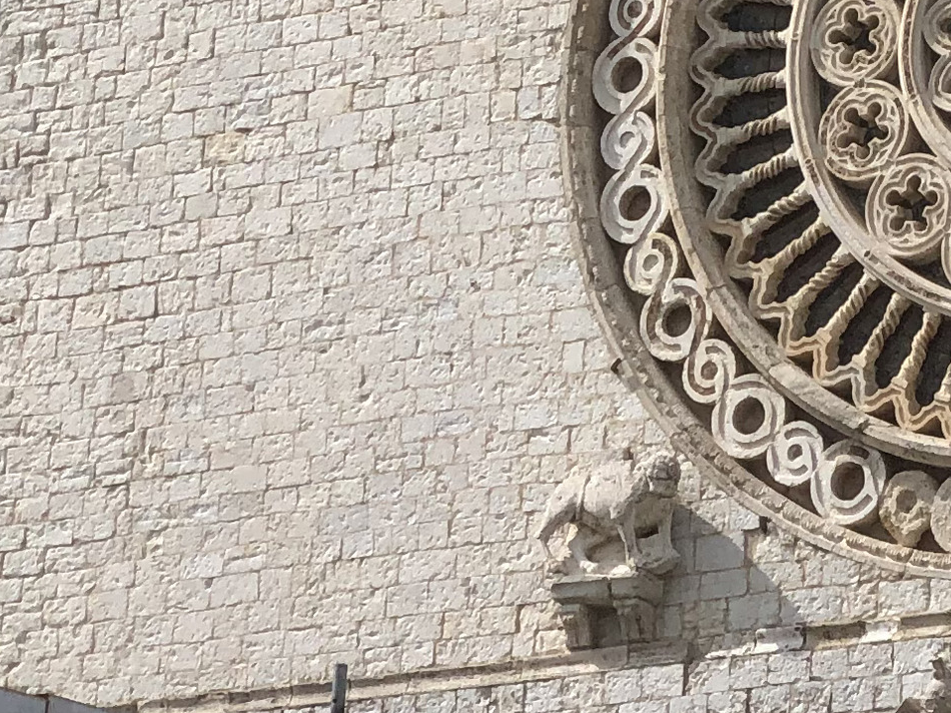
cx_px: 1229
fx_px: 6015
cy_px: -562
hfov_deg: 8.9
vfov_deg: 6.6
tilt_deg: +23.2
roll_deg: -0.4
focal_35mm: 219
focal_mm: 6
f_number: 2.4
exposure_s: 1/1372
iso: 16
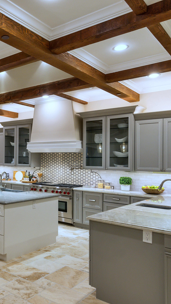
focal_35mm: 31
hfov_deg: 33.6
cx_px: -13
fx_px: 248
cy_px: 152
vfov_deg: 63.0
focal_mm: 13
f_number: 6.3
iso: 400
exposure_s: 1/13
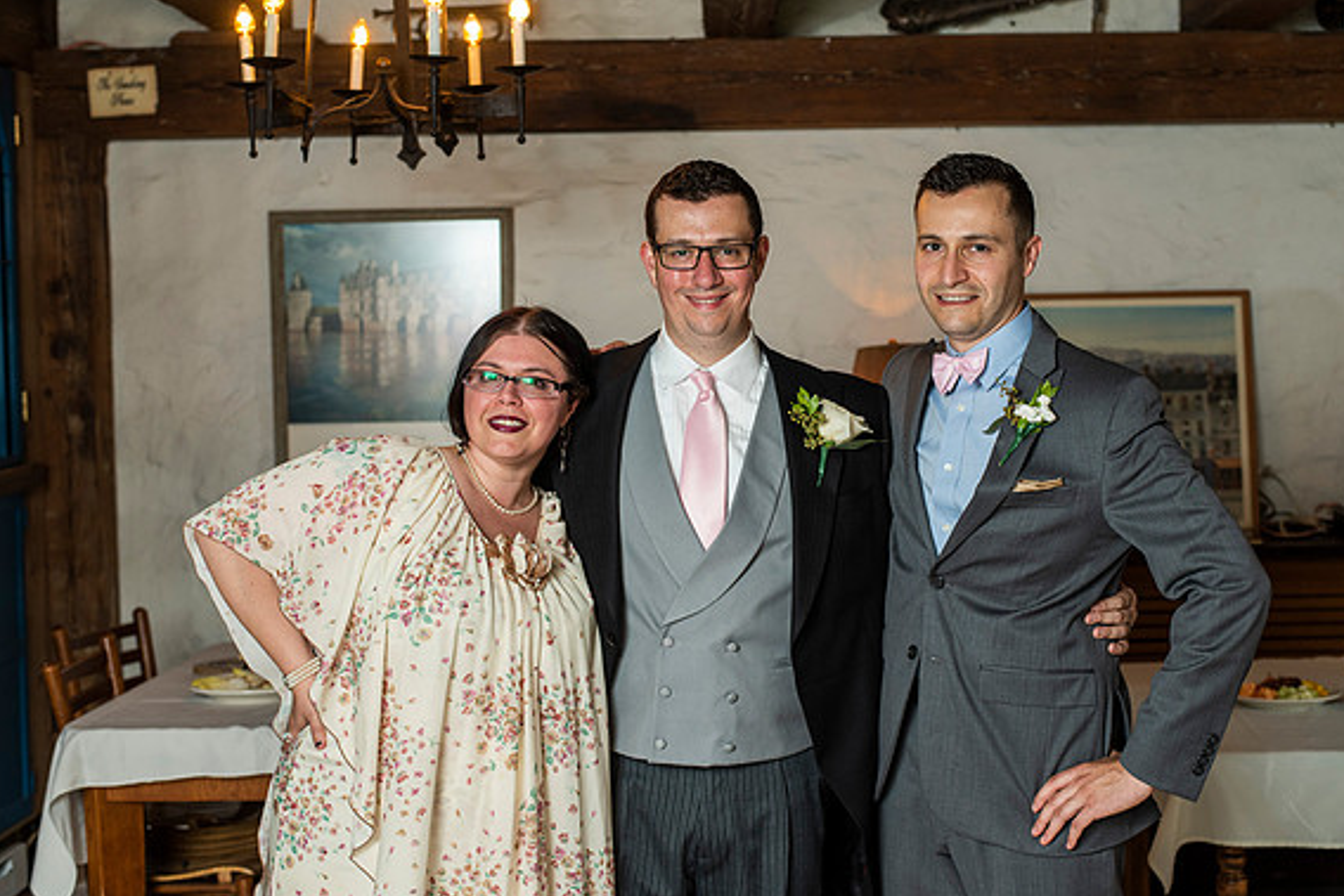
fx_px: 2016
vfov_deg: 25.1
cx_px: 718
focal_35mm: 54
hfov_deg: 36.8
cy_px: 427
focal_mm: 50
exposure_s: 1/80
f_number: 4
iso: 500
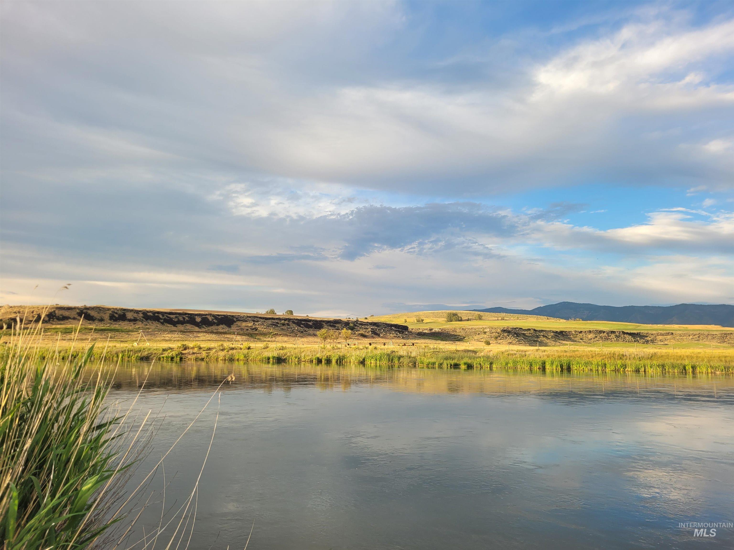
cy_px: 275
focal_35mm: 26
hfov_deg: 67.3
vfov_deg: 53.1
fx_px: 551
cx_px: 367
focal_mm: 5.4
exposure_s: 1/440
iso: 40
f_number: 1.8
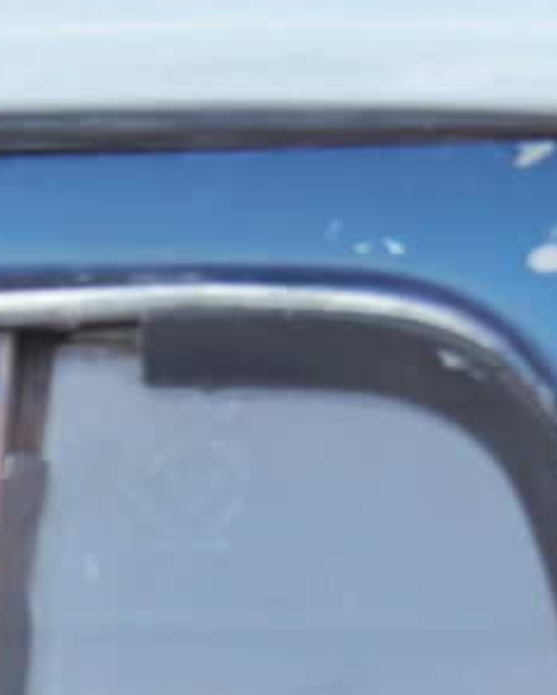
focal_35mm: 222
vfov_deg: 8.3
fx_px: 4577
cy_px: 1356
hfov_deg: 6.3
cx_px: -1236
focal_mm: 27.4
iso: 1000
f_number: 3.5
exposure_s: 1/800
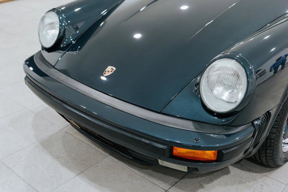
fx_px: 360
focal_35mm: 45
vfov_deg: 29.9
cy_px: 96
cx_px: 144
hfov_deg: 43.6
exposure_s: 1/60
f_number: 4
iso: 2500
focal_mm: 45
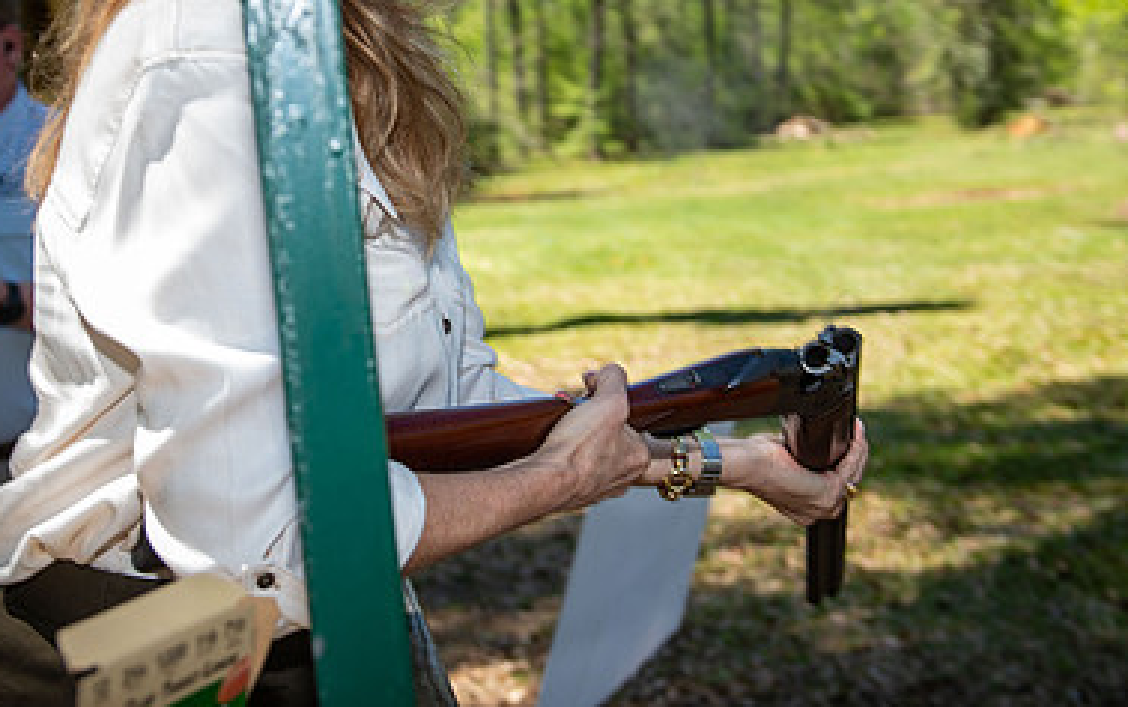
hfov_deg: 35.6
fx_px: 1754
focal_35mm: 57
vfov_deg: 22.7
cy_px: 227
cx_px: 507
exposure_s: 1/250
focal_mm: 32
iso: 50
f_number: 3.5
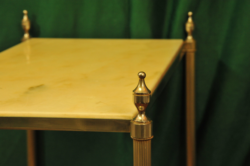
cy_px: 83
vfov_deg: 11.4
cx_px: 125
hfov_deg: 17.1
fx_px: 833
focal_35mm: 120
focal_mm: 120
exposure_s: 1/30
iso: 2500
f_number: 13
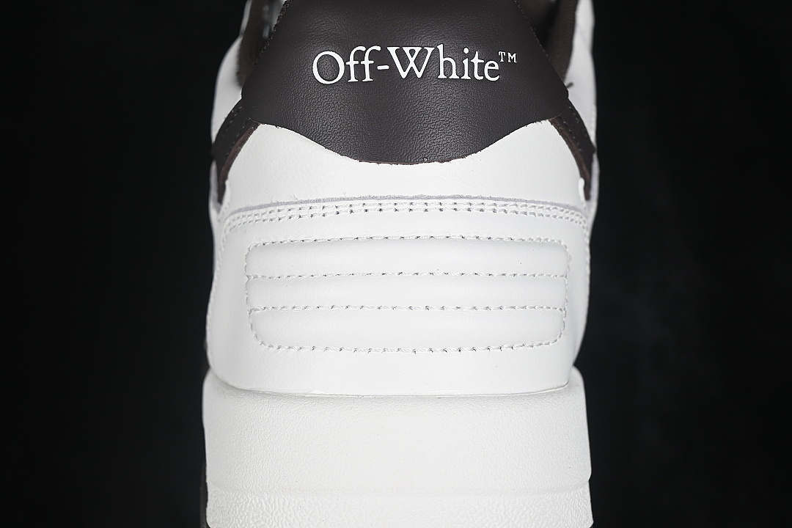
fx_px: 1650
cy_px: 264
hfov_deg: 27.0
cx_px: 396
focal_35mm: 75
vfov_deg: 18.2
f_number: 7.1
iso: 160
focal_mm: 50
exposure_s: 1/100
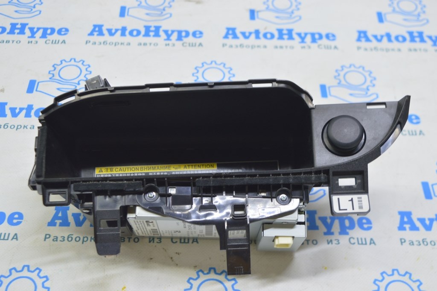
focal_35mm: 51
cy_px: 146
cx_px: 218
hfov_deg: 38.9
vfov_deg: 26.4
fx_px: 619
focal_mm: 34
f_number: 5.6
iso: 400
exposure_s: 1/20
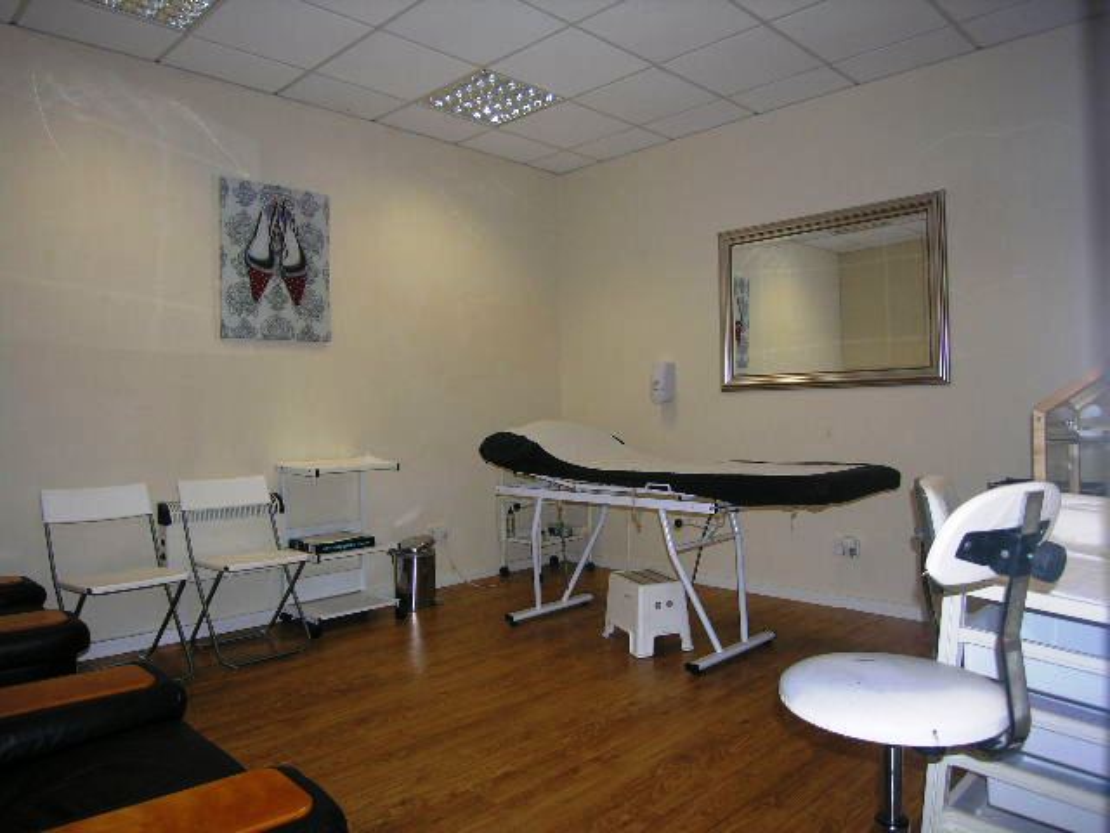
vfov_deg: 56.8
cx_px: 555
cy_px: 416
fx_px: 770
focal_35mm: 24
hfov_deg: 71.6
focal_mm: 6.1
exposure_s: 1/60.1
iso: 50
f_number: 2.6
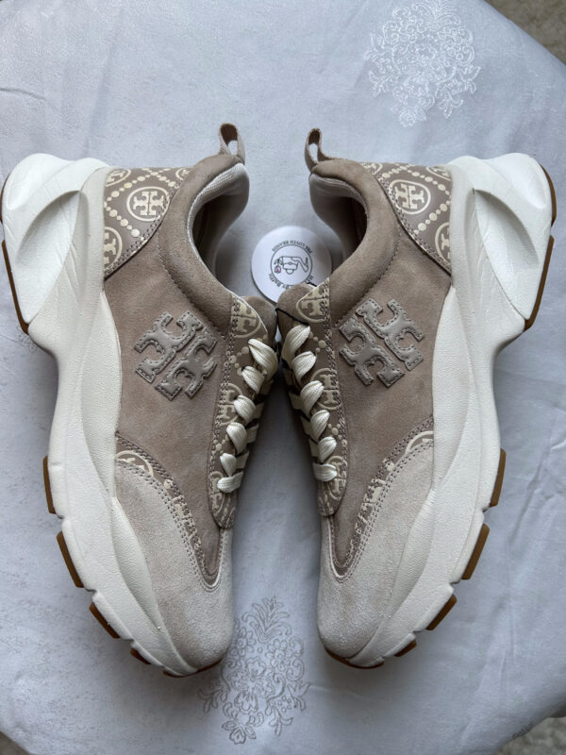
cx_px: 283
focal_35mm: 26
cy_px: 378
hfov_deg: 53.1
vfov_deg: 67.3
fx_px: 567
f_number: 1.5
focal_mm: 5.7
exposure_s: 1/381
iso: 50
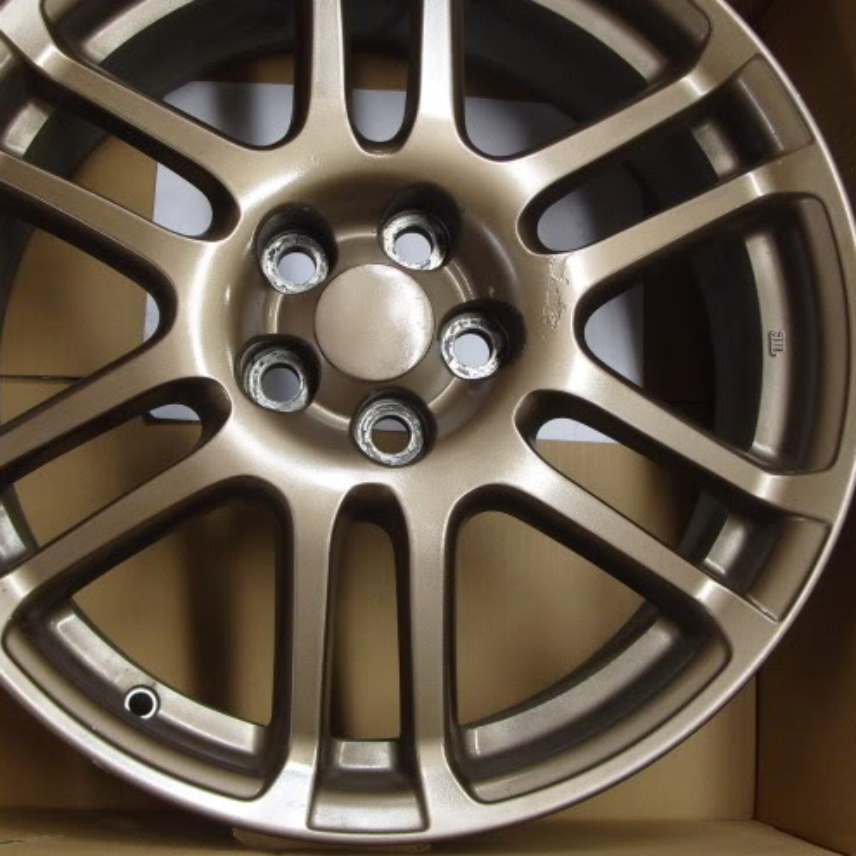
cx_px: 341
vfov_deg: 34.0
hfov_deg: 33.9
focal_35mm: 50
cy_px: 365
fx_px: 1399
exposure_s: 1/45
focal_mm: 7.8
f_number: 2.8
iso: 200
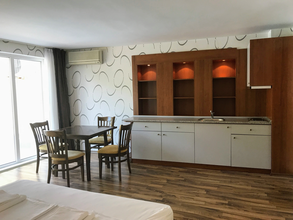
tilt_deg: -3.6
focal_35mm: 28
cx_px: 146
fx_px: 237
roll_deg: +1.4
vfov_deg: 49.7
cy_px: 110
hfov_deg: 63.4
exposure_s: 1/33
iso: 25
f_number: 1.8
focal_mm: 3.99
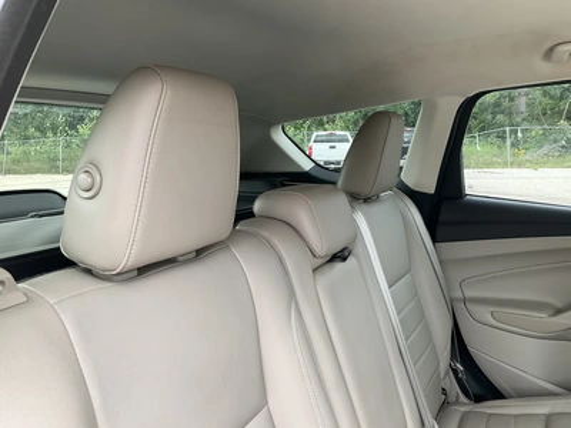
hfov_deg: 61.7
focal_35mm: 29
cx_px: 286
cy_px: 214
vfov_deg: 48.2
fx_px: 478
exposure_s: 1/122
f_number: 1.8
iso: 50
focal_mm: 3
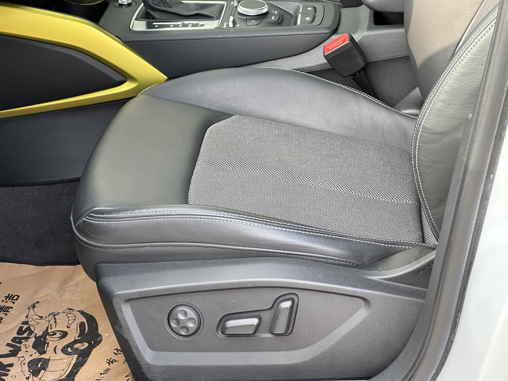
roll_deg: +5.4
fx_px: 1130
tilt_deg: -29.0
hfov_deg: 25.3
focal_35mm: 77
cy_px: 190
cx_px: 254
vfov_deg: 19.1
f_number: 2.8
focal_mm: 9
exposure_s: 1/99
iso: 125
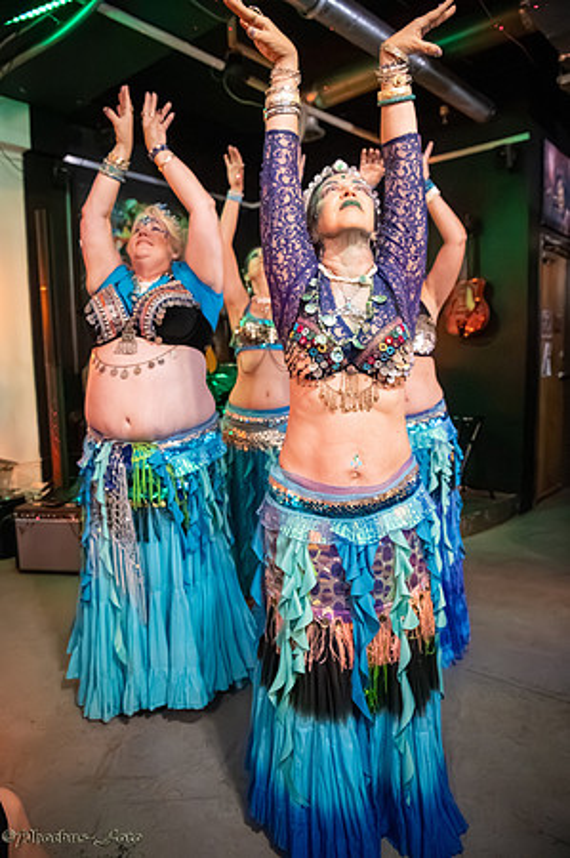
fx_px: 571
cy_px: 429
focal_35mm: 24
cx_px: 285
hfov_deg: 53.0
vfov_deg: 73.8
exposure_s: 1/200
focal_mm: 24
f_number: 4
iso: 40000
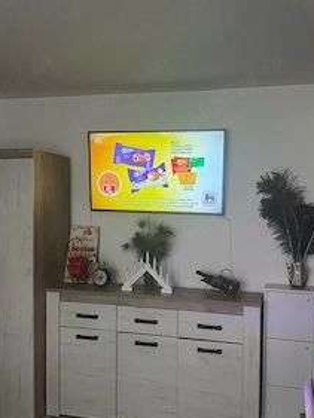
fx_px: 447
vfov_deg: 50.1
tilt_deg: -1.6
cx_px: 149
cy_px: 226
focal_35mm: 37
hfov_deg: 38.7
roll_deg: -0.8
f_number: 1.8
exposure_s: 1/25
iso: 500
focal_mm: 4.25
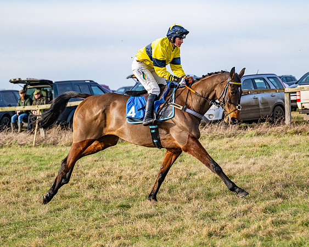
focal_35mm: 130
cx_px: 147
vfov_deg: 11.8
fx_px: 1191
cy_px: 114
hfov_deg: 14.8
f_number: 4
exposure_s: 1/6400
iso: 800
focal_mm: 98
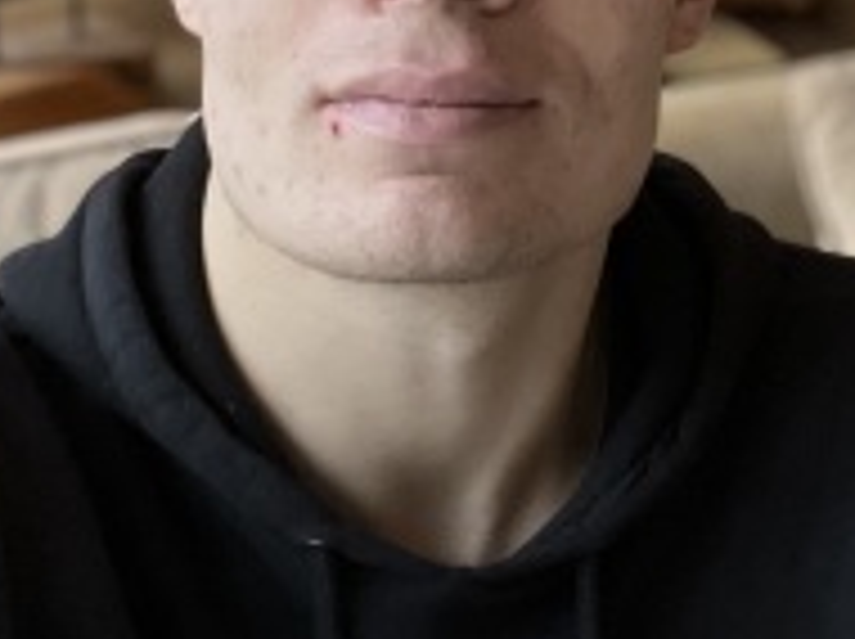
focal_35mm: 79
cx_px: 626
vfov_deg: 17.8
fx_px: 1949
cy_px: -101
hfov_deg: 24.5
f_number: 2.2
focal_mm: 2.71
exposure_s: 1/33
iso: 250
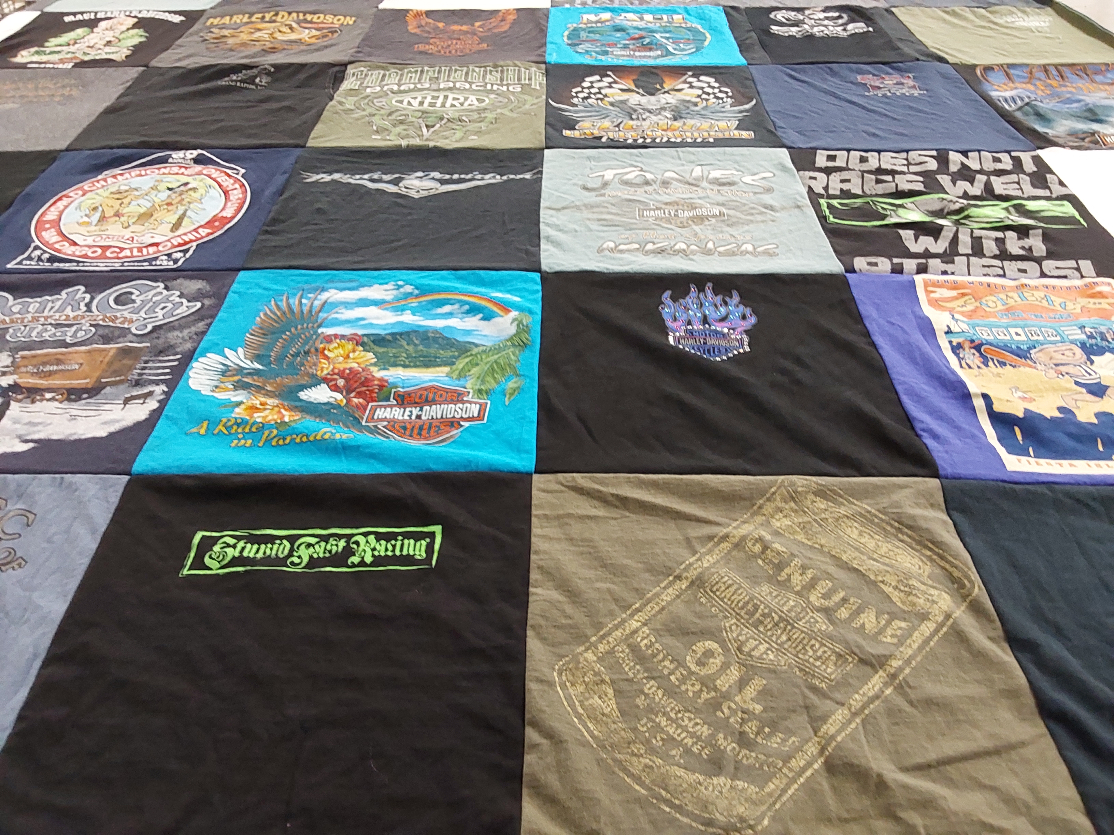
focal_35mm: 28
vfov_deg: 49.7
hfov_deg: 63.4
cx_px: 557
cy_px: 418
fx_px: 901
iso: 250
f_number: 1.9
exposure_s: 1/60
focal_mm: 2.91
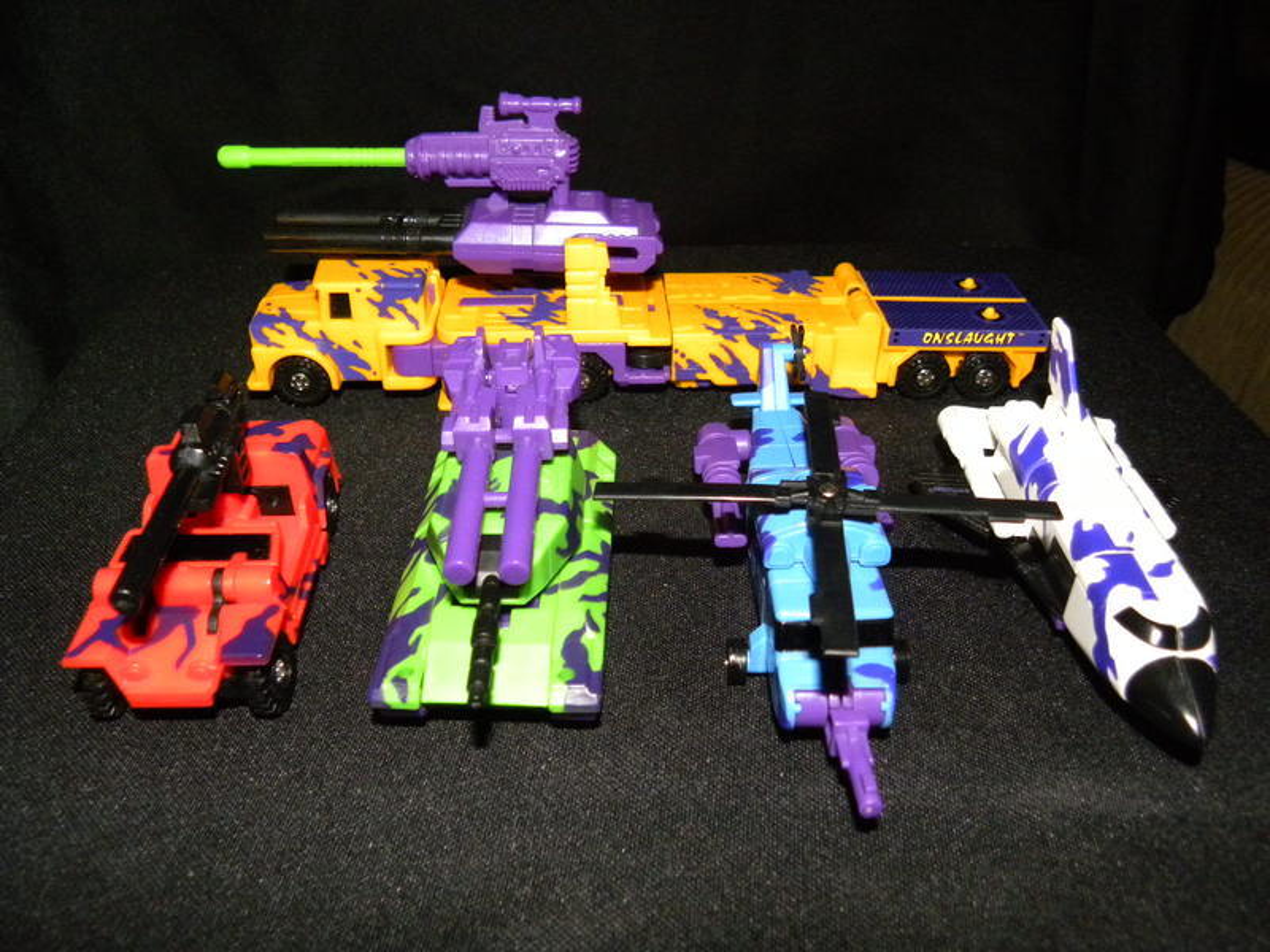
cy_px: 476
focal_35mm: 29
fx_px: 1064
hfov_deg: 61.7
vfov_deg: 48.2
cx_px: 635
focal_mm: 5.2
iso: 400
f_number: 2.8
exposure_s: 1/30
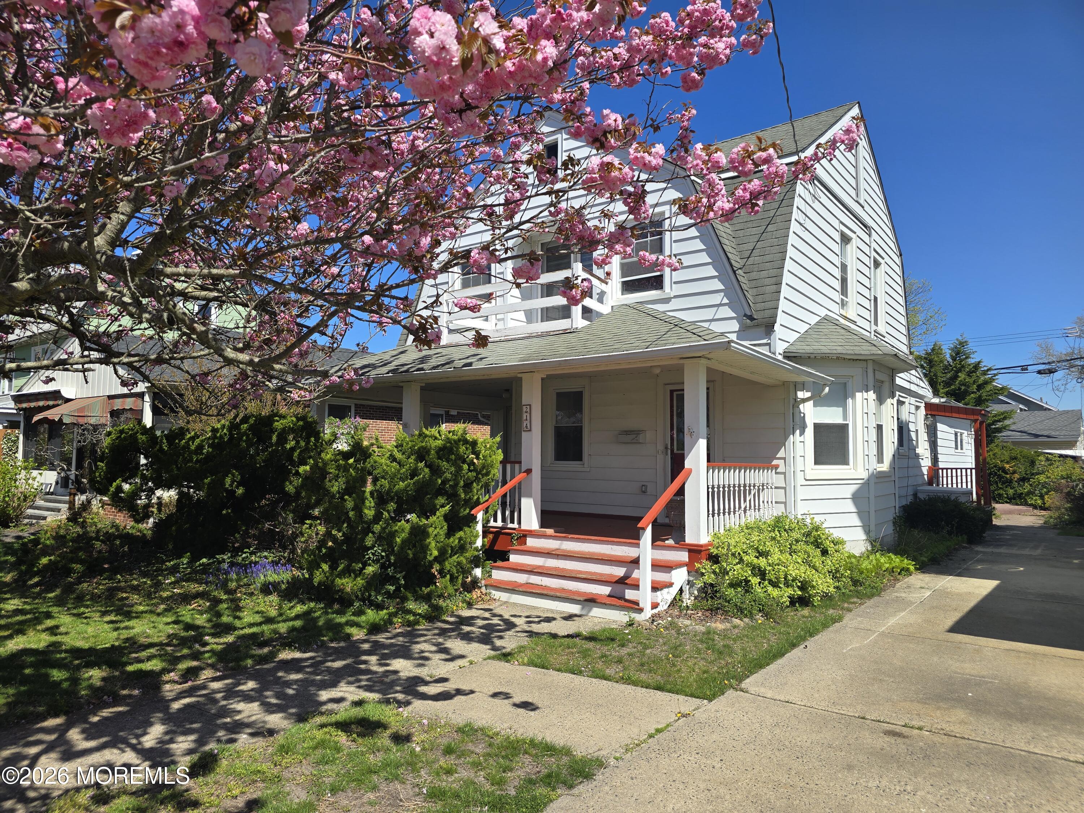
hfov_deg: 73.9
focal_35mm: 23
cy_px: 406
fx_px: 720
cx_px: 542
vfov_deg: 58.9
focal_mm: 6.3
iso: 12
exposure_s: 1/763
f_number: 1.7
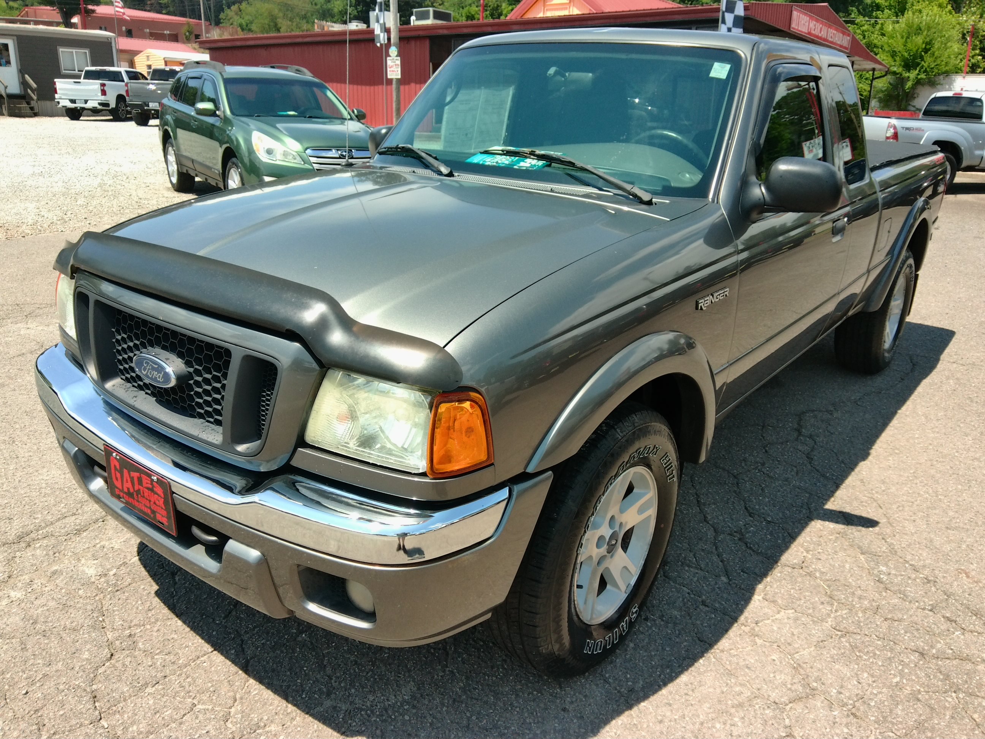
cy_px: 370
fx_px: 740
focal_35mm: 26
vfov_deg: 53.1
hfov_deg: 67.3
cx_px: 492
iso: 100
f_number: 2
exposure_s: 1/526
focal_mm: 3
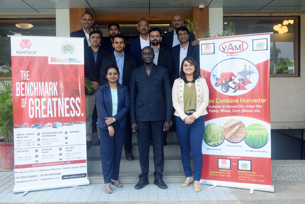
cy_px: 102
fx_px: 322
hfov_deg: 50.7
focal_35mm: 38
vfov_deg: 35.1
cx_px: 152
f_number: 6.3
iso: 400
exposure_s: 1/125
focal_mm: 38
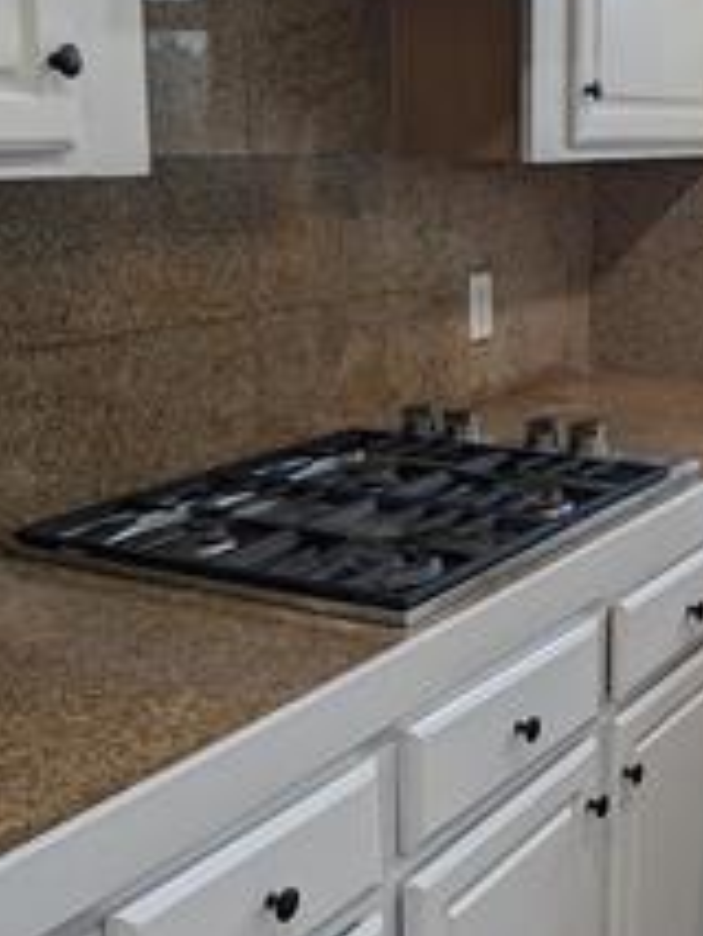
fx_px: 1461
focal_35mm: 54
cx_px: 648
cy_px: 431
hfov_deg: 26.1
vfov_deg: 35.5
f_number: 1.68
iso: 16
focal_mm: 6.9
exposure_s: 1/146
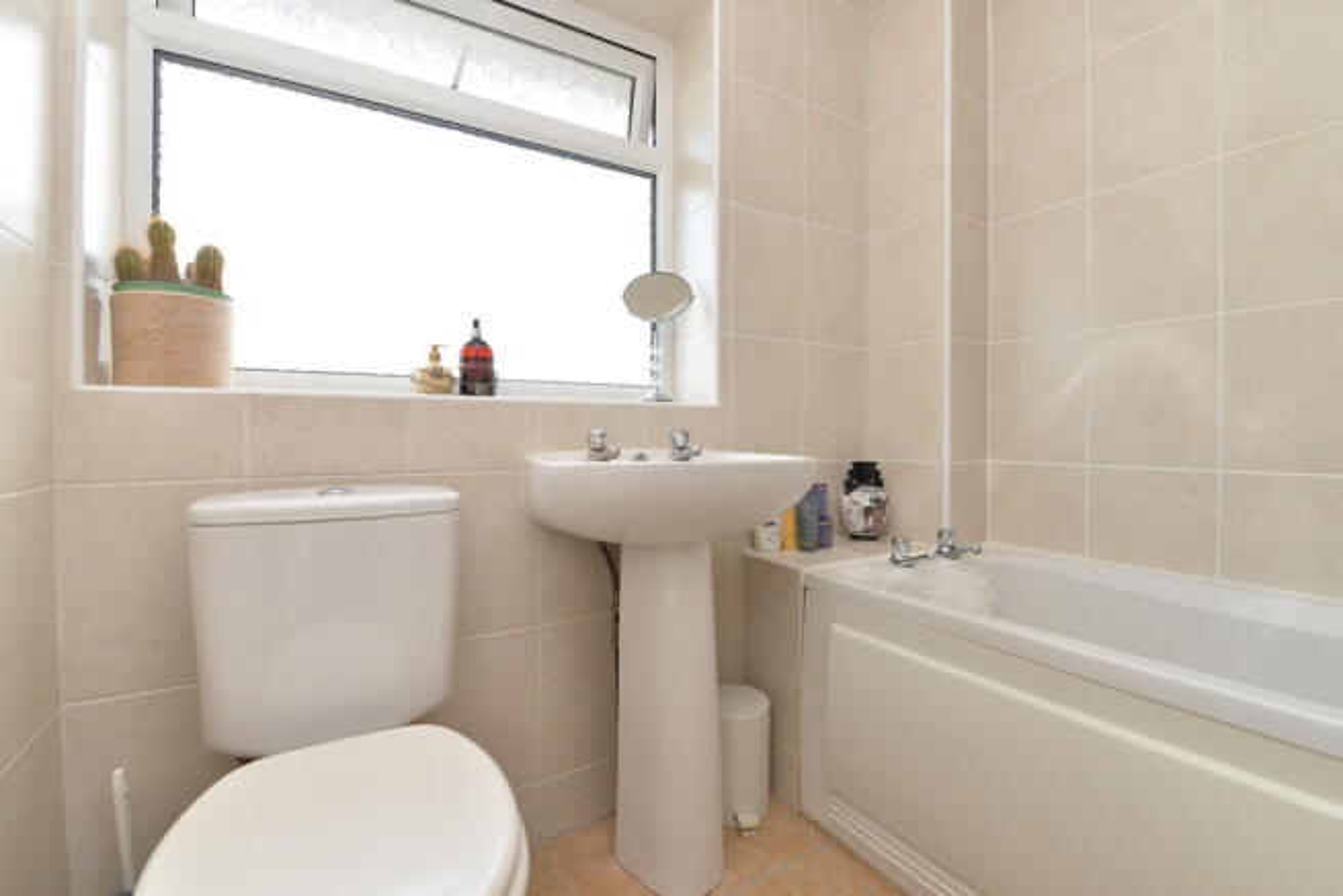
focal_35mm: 15
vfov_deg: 77.4
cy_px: 448
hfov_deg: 100.4
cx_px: 672
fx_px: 560
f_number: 7.1
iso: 500
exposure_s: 1/80
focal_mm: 15
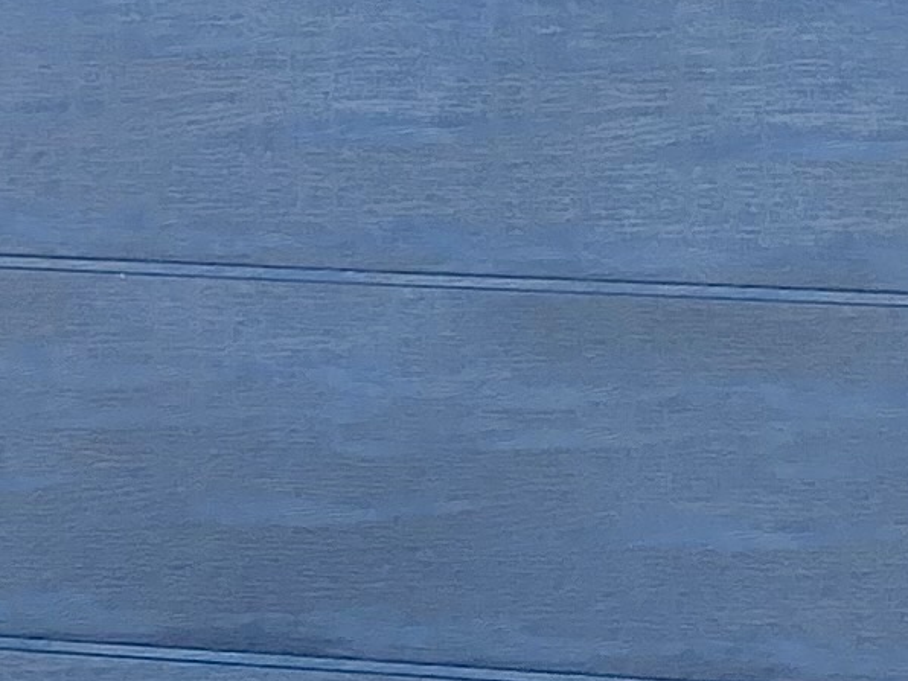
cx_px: -977
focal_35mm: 176
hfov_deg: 10.3
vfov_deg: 7.9
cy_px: -923
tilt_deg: +12.2
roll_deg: -2.0
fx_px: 4617
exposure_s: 1/644
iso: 32
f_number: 1.8
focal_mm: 4.25
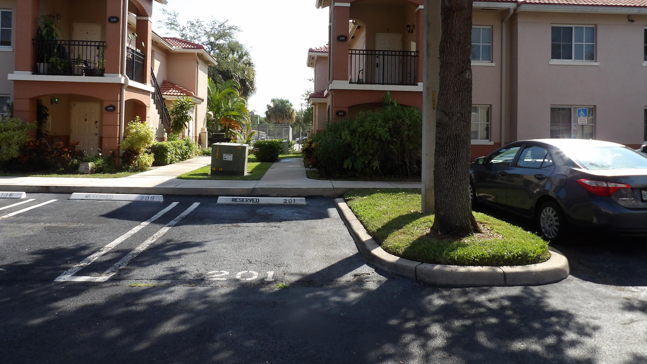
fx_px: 463
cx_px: 324
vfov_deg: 42.6
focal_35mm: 27
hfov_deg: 69.9
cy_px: 142
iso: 100
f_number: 3.2
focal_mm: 4.3
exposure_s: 1/714
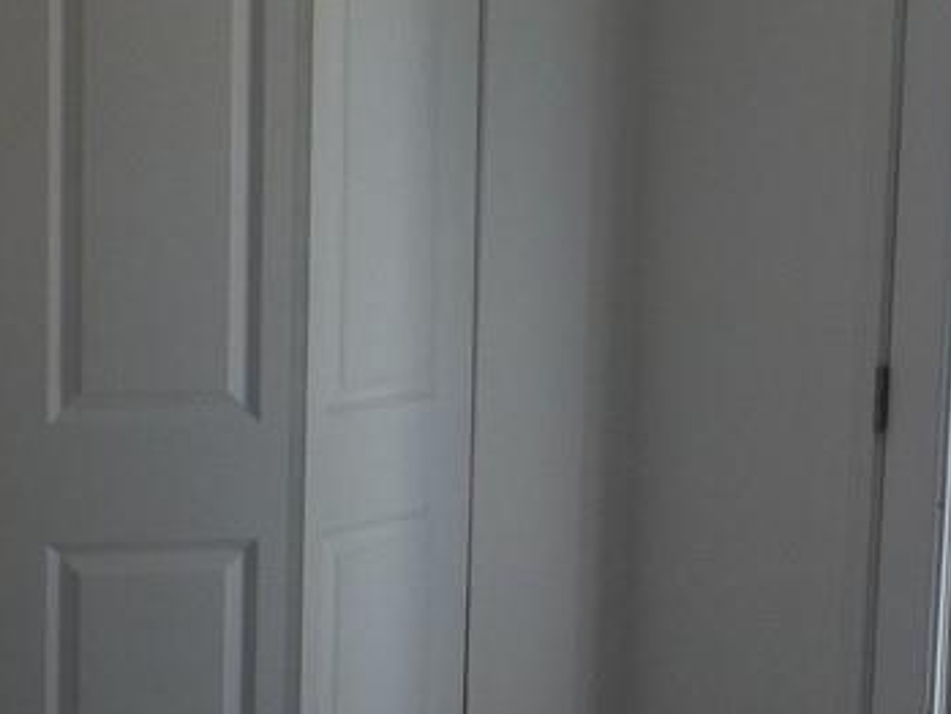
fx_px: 2418
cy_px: 368
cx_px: 758
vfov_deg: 16.8
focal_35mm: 88
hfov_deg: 22.0
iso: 125
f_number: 3.3
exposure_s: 1/100
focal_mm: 4.1
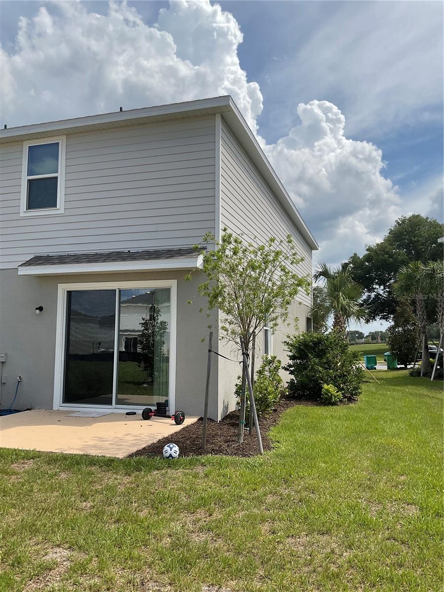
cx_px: 222
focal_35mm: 29
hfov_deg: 48.2
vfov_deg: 61.7
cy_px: 296
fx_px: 496
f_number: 1.8
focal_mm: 3
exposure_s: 1/2427
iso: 16
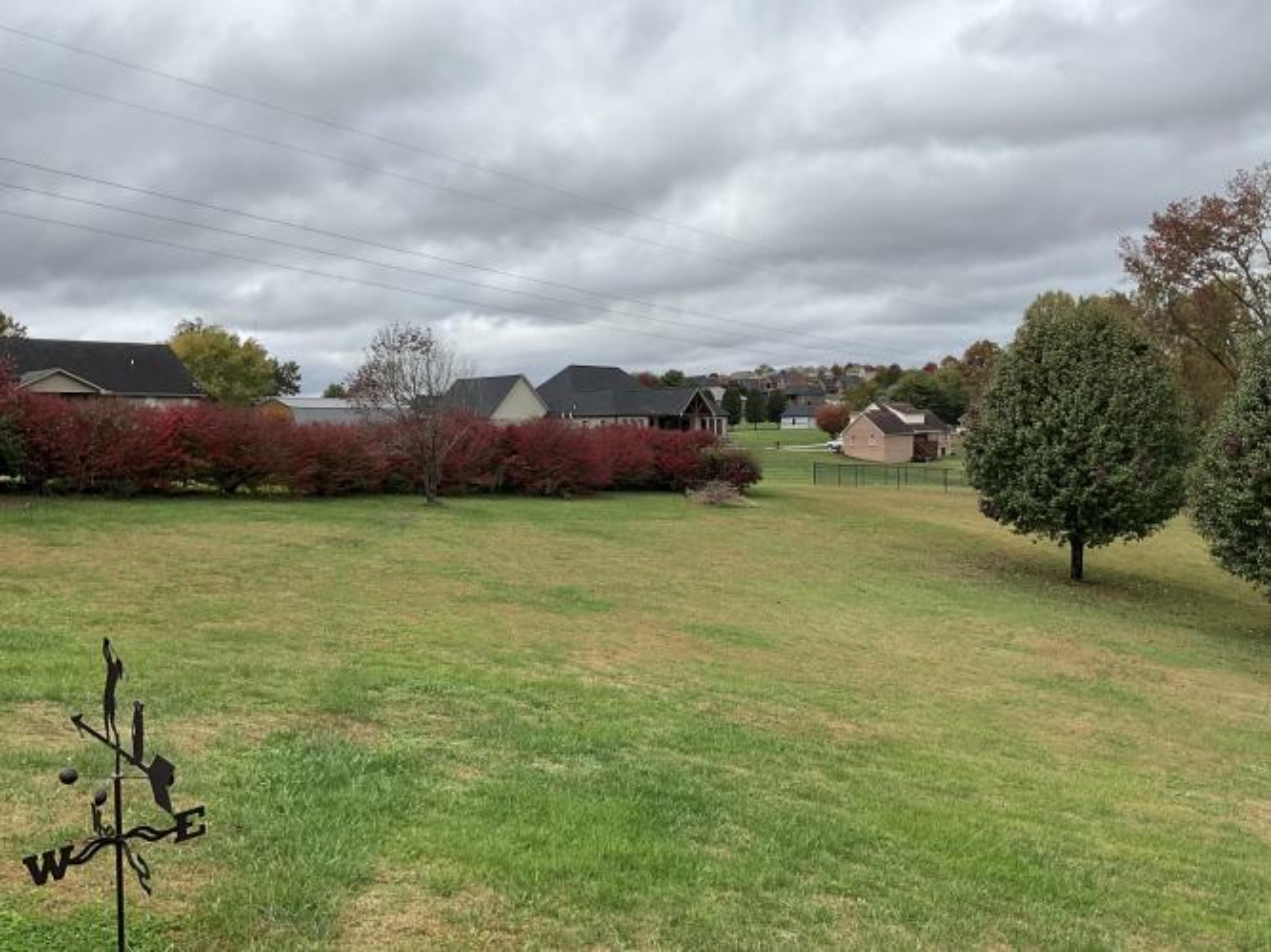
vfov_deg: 48.2
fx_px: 1065
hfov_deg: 61.7
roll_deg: +2.1
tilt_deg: -2.6
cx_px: 636
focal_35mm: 29
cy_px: 476
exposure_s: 1/1490
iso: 25
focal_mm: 3
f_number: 1.8
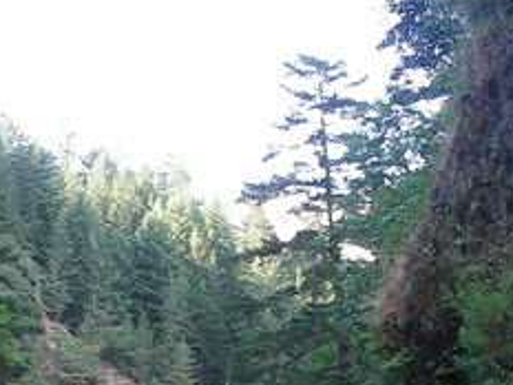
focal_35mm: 131
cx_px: 29
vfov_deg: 11.1
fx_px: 1941
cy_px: 462
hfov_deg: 14.9
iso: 64
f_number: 3.3
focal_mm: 6.3
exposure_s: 1/50
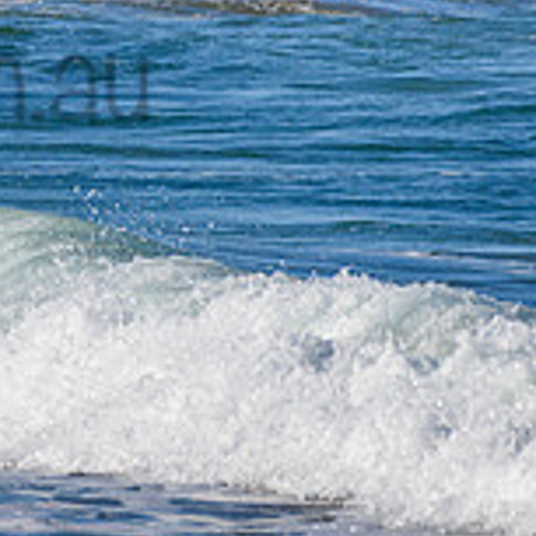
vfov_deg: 0.7
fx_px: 42254
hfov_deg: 0.7
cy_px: 40
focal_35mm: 2412
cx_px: -221
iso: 320
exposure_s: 1/2000
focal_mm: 500
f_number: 5.6
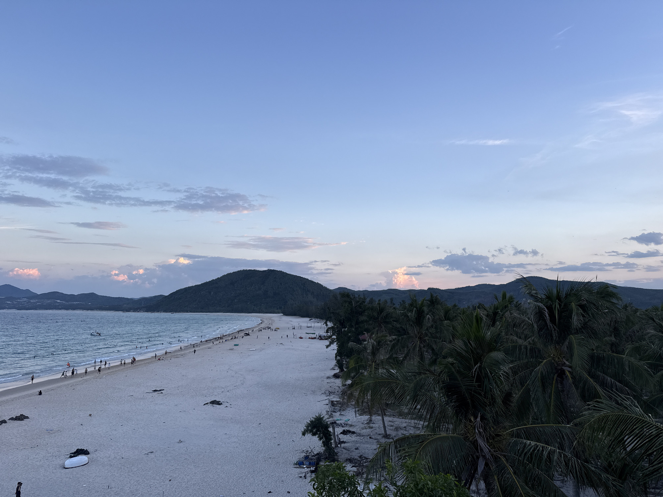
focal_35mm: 24
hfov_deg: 71.6
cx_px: 332
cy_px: 248
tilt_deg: +6.7
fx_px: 460
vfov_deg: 56.8
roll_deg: -0.6
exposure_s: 1/443
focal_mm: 6.76
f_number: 1.78
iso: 80
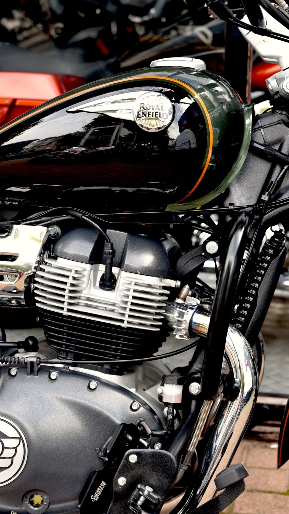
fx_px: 1417
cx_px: 243
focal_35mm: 104
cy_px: 260
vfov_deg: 20.6
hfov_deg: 11.6
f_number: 4.5
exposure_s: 1/80
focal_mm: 70
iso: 200
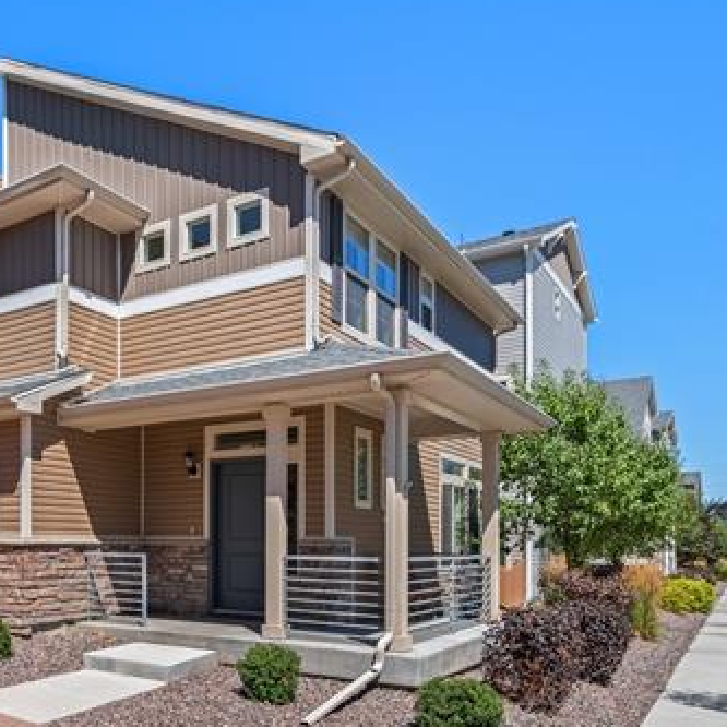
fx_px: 737
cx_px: 116
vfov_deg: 52.2
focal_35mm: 31
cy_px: 437
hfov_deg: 48.6
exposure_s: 1/160
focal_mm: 19
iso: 320
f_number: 9
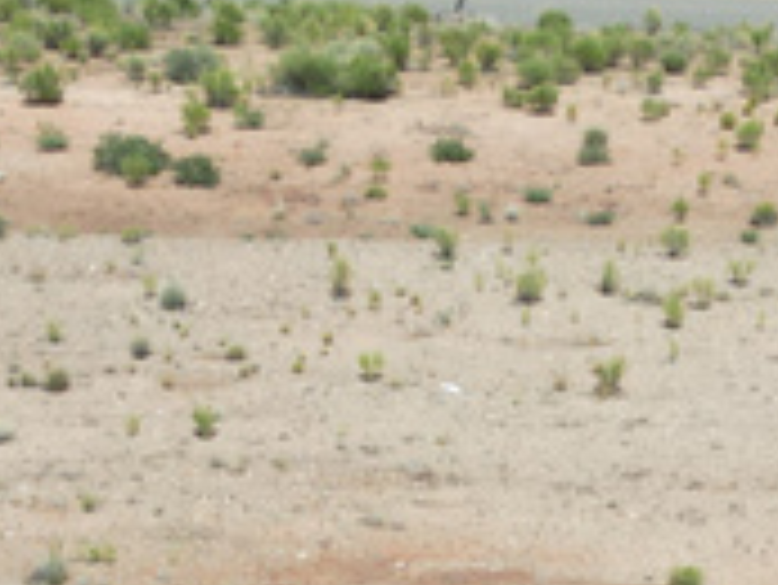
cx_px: 805
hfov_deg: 13.7
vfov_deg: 10.2
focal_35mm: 142
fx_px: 3194
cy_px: 837
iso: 110
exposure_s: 1/3200
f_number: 1.7
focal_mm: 6.72
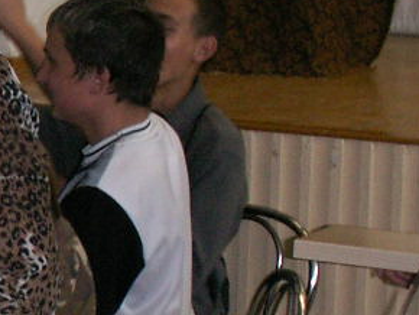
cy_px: 280
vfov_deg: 7.3
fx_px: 2471
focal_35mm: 204
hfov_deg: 9.3
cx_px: -269
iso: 100
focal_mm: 7.7
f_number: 3.5
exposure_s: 1/40
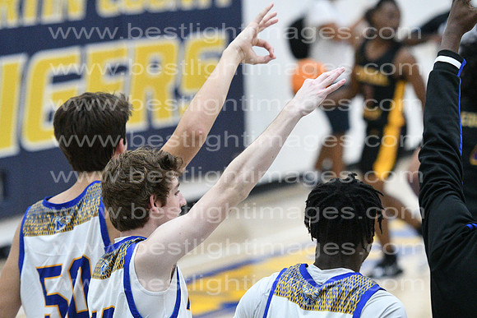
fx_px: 2684
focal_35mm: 202
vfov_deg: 6.8
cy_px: 159
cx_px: 238
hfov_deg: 10.2
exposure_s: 1/800
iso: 11400
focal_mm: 135
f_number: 4
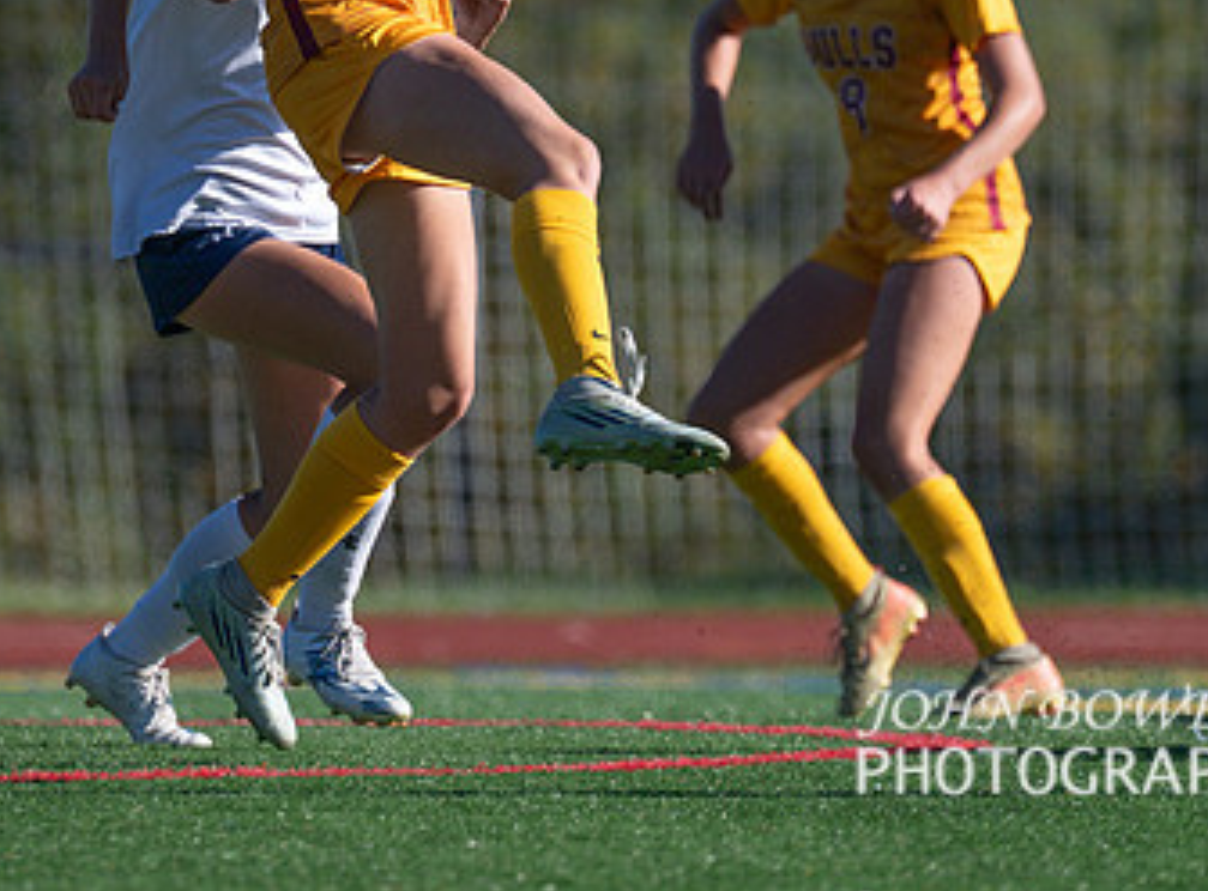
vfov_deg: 2.2
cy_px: 299
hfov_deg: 3.0
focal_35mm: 659
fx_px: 22866
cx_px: 481
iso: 220
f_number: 2.8
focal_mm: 200
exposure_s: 1/4000
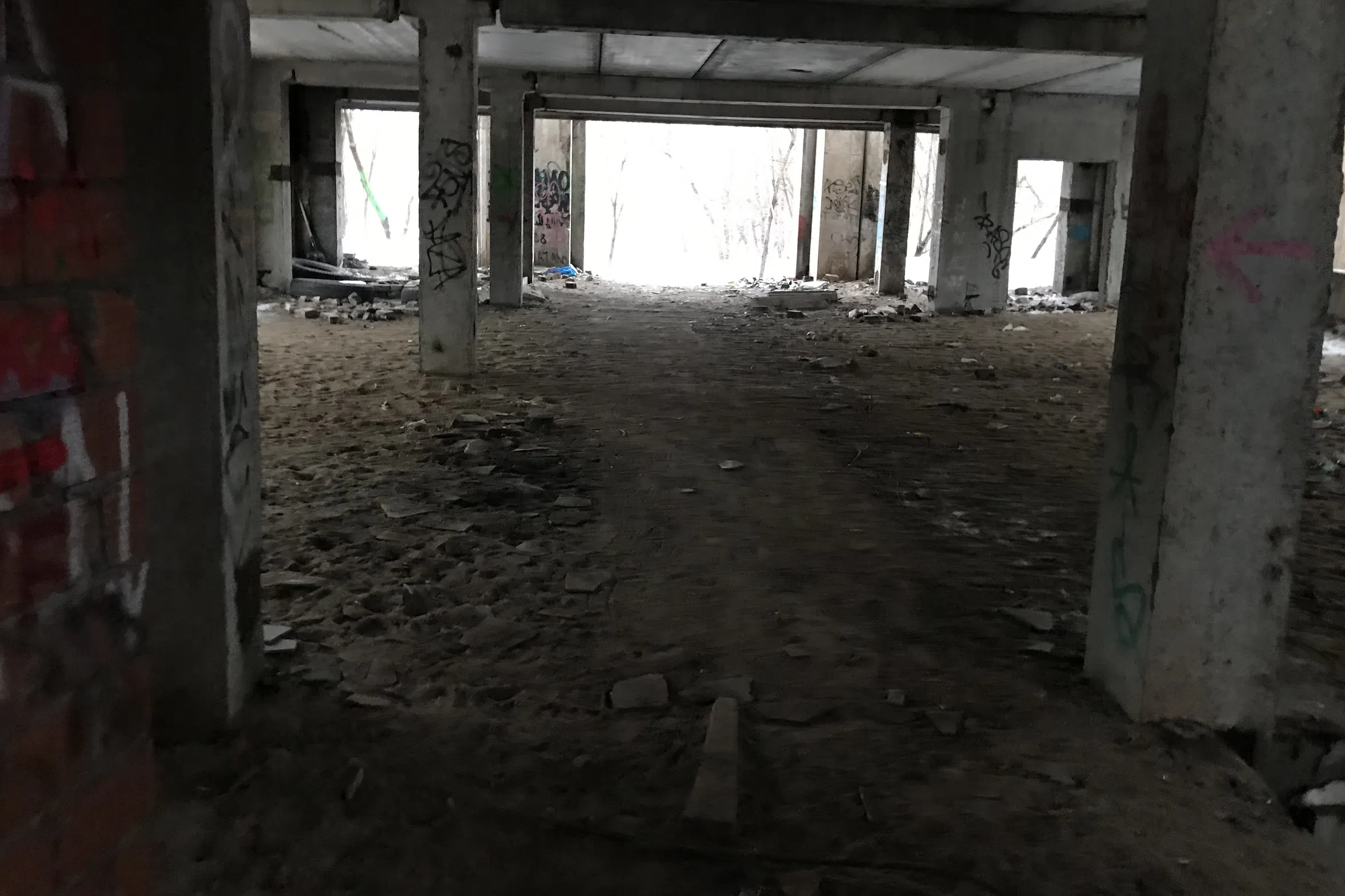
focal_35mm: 30
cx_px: 672
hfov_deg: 61.9
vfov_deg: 43.5
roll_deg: -2.4
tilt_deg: -3.5
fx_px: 1121
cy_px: 380
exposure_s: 1/7
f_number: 1.8
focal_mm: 3.99
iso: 100
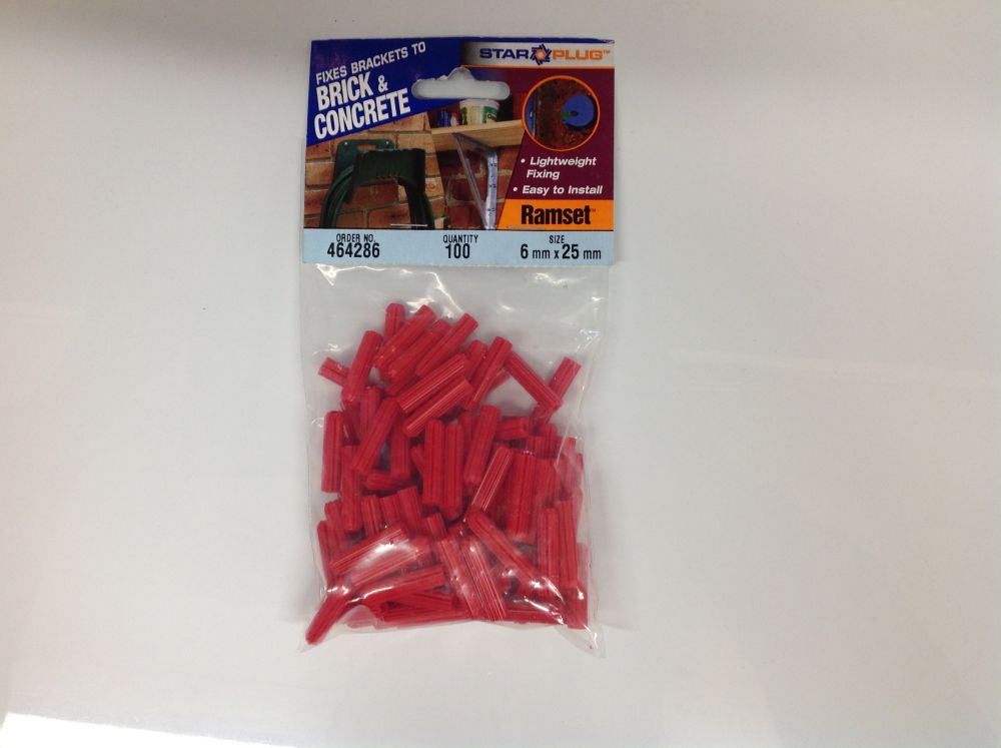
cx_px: 500
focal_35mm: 35
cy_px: 374
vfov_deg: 40.6
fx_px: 1011
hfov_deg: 52.7
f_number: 2.4
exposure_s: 1/25
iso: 64
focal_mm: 4.28
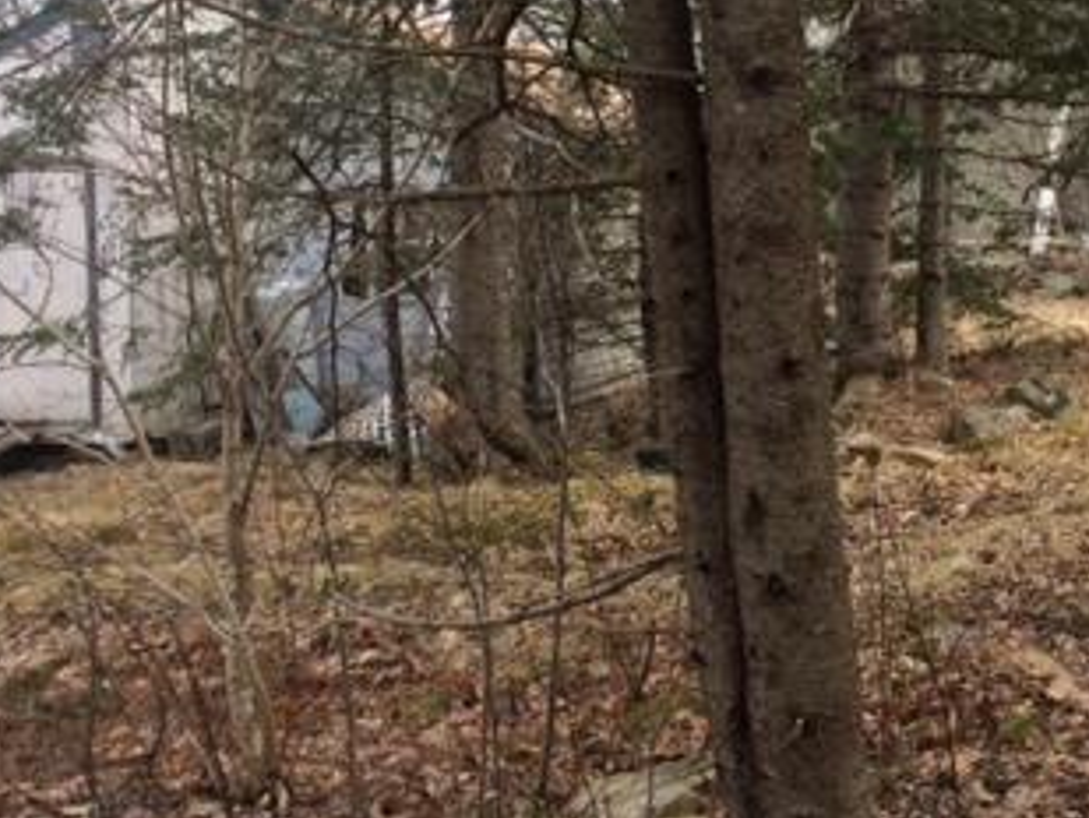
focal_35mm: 60
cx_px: 881
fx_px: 1888
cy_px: 324
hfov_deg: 31.3
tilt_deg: -7.5
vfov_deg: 24.4
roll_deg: +1.9
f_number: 2.2
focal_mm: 4.15
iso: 32
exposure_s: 1/461
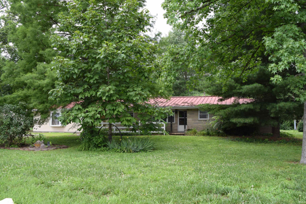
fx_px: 255
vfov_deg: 43.6
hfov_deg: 61.9
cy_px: 102
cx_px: 153
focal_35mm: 30
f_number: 7.1
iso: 400
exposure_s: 1/200
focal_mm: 20
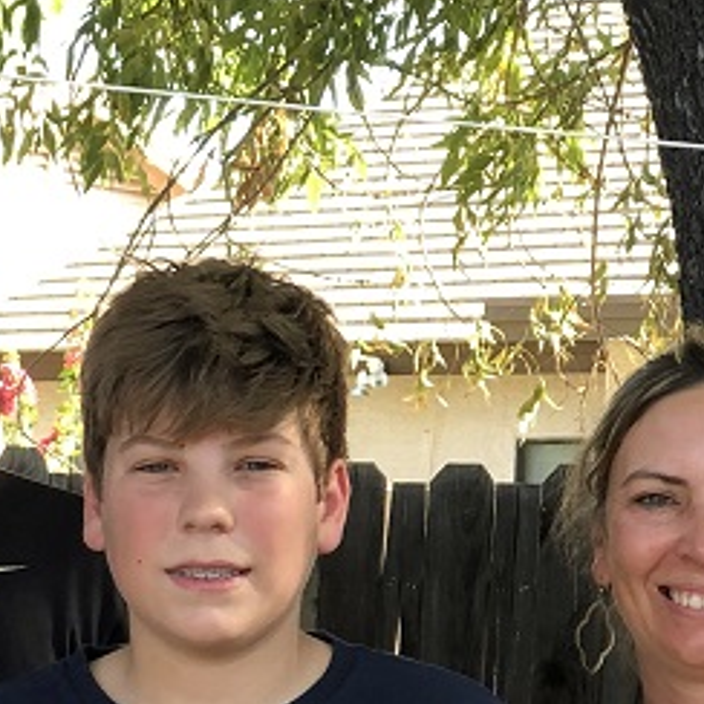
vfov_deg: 8.3
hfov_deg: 8.2
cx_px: -343
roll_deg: -1.8
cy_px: 831
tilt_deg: -2.5
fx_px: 4786
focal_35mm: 208
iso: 20
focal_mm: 6.6
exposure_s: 1/40
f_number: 2.8
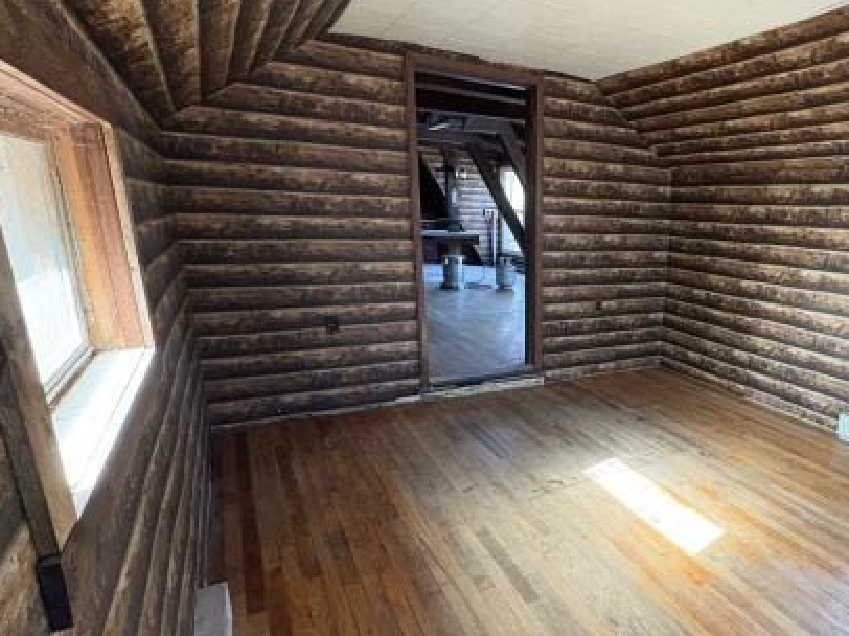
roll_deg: -2.3
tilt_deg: -15.9
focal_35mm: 23
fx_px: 564
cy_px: 377
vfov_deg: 58.4
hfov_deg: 70.3
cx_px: 607
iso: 500
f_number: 2.2
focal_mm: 2.22
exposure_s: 1/60
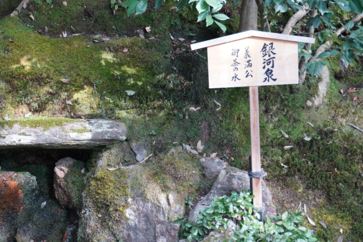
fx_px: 590
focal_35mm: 58
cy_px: 121
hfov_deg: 34.2
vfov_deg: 23.2
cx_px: 182
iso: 1600
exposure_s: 1/160
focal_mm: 39
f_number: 5.6
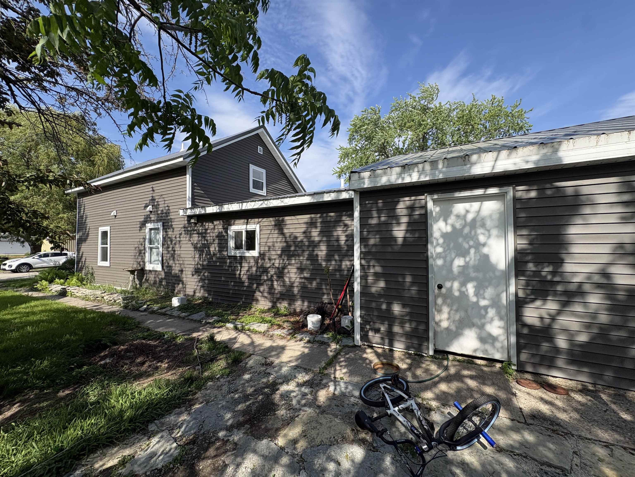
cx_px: 318
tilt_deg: +1.8
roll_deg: +1.4
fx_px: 257
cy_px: 238
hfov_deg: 102.1
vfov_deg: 85.7
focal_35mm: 14
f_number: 2.2
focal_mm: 2.22
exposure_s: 1/1078
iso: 50
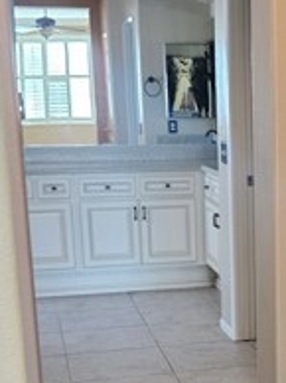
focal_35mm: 76
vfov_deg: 25.2
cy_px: 308
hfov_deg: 18.6
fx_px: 839
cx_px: 312
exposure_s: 1/120
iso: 640
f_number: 1.8
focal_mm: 5.4
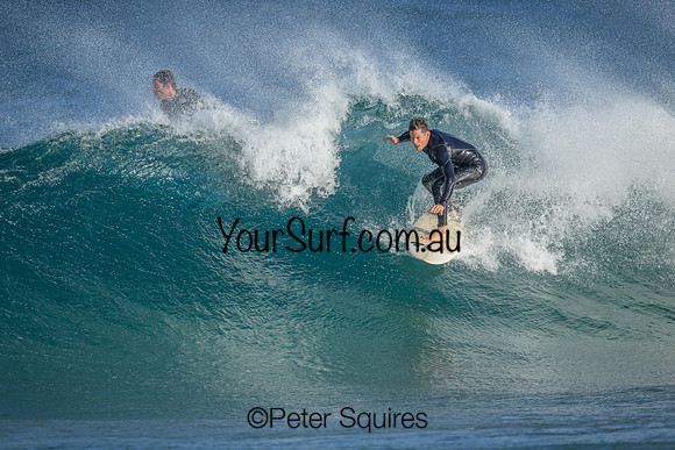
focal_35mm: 800
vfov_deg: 1.7
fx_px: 15003
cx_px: 338
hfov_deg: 2.6
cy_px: 225
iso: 450
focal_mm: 800
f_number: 6.3
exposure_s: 1/2000
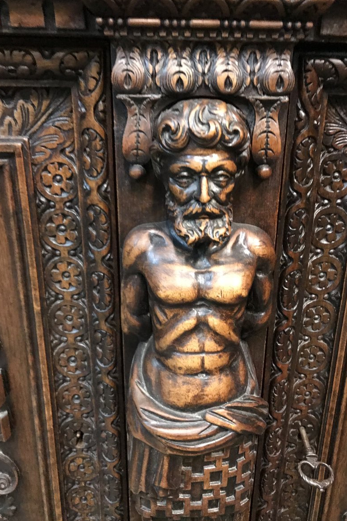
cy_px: 267
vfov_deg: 61.9
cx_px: 190
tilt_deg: -21.9
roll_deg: -1.0
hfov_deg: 43.6
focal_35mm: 30
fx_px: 434
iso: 100
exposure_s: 1/4
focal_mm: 3.99
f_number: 1.8
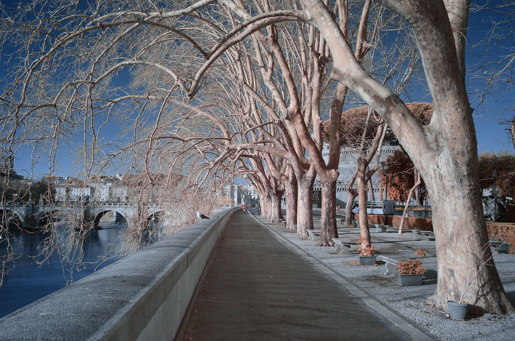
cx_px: 258
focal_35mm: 30
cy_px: 170
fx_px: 428
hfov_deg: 62.0
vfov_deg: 43.4
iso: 100
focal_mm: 20
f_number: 8
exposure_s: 1/500
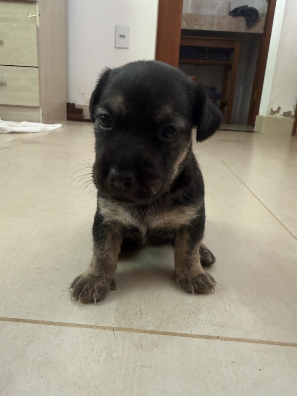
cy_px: 198
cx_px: 148
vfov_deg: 71.6
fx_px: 275
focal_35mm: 24
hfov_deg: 56.8
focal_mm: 2.22
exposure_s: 1/60
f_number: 2.2
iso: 400
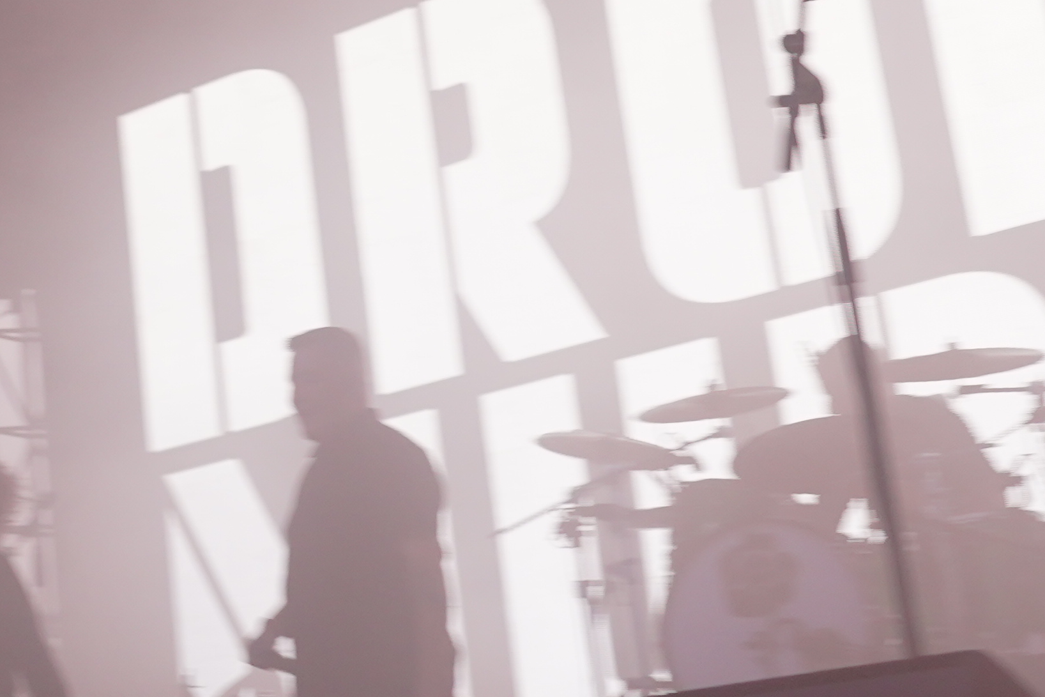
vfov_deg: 15.5
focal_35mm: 88
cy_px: 207
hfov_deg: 21.6
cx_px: -185
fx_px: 2554
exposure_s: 1/160
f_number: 4
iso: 1000
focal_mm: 24
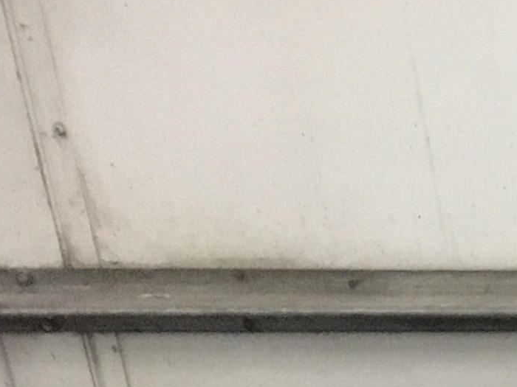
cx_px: 1422
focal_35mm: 167
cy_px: 1074
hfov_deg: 9.7
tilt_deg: -28.1
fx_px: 2494
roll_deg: -1.9
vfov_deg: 7.9
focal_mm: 4.15
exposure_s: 1/30
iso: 200
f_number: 2.2
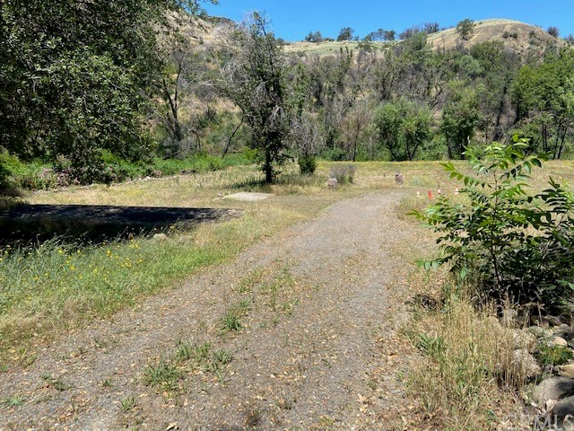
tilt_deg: -9.6
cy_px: 216
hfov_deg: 67.3
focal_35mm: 26
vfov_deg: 53.1
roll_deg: -0.6
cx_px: 287
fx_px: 431
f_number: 1.8
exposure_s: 1/1898
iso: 32
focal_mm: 4.25
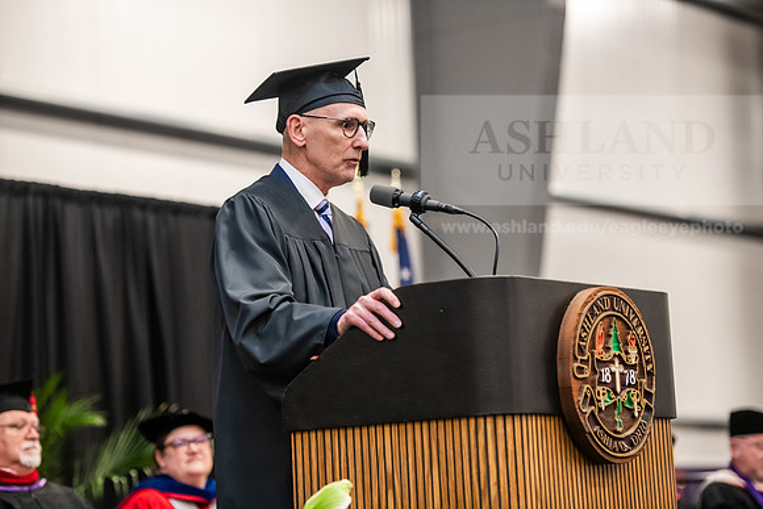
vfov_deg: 11.0
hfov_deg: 16.4
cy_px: 254
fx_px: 2650
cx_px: 382
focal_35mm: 125
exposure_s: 1/200
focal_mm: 125
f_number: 3.2
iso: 3200
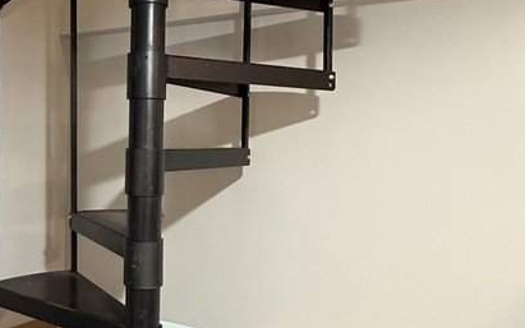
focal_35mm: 39
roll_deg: -0.7
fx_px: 558
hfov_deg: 48.1
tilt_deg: +1.8
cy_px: 143
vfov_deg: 32.7
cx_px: 121
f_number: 2.2
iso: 800
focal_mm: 2.22
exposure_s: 1/60
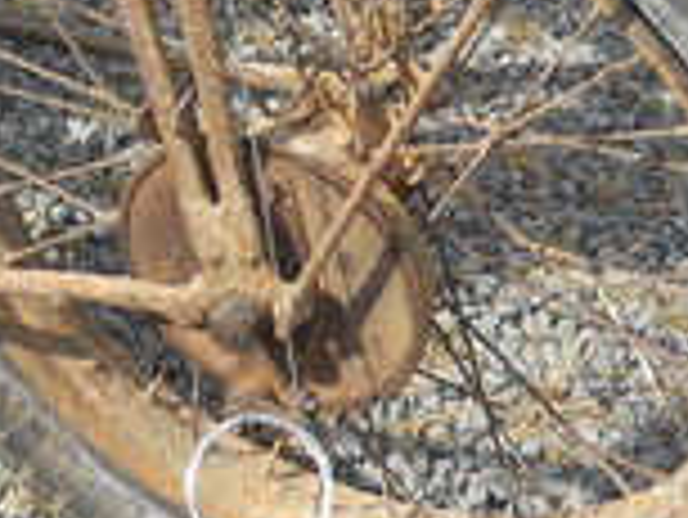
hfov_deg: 14.5
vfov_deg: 10.8
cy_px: -439
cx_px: -310
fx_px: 2546
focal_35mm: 128
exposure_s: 1/500
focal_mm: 5
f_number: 2.7
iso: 80
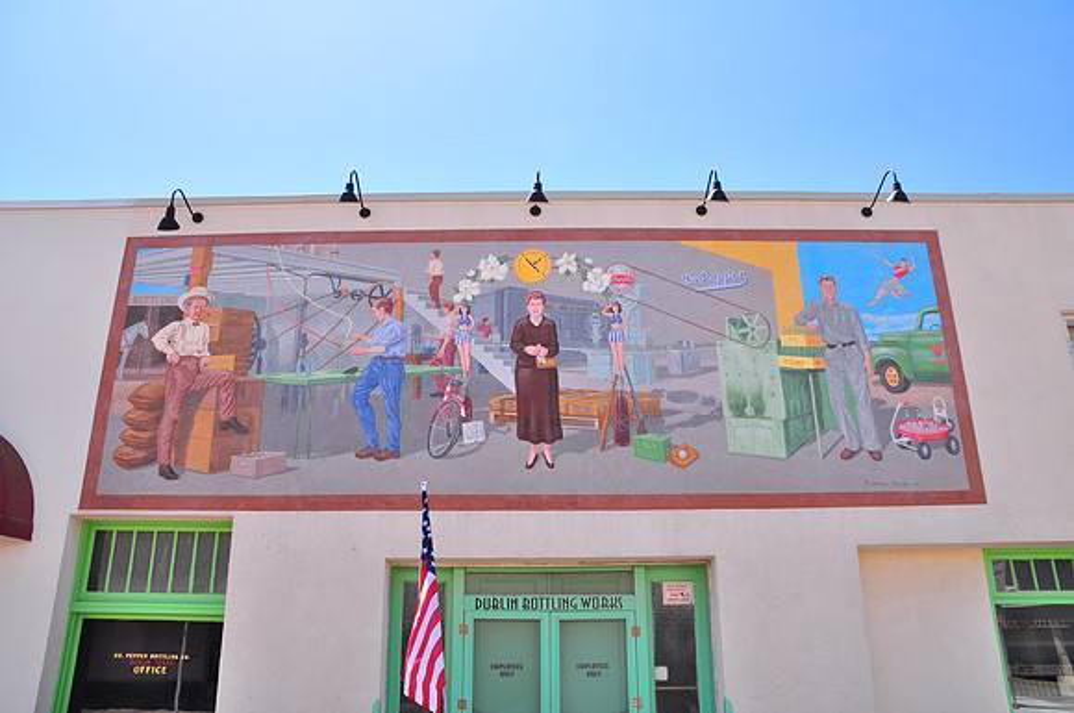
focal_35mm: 27
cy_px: 356
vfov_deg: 47.8
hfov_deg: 67.5
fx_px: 804
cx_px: 537
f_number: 13
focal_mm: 18
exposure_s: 1/160
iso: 200
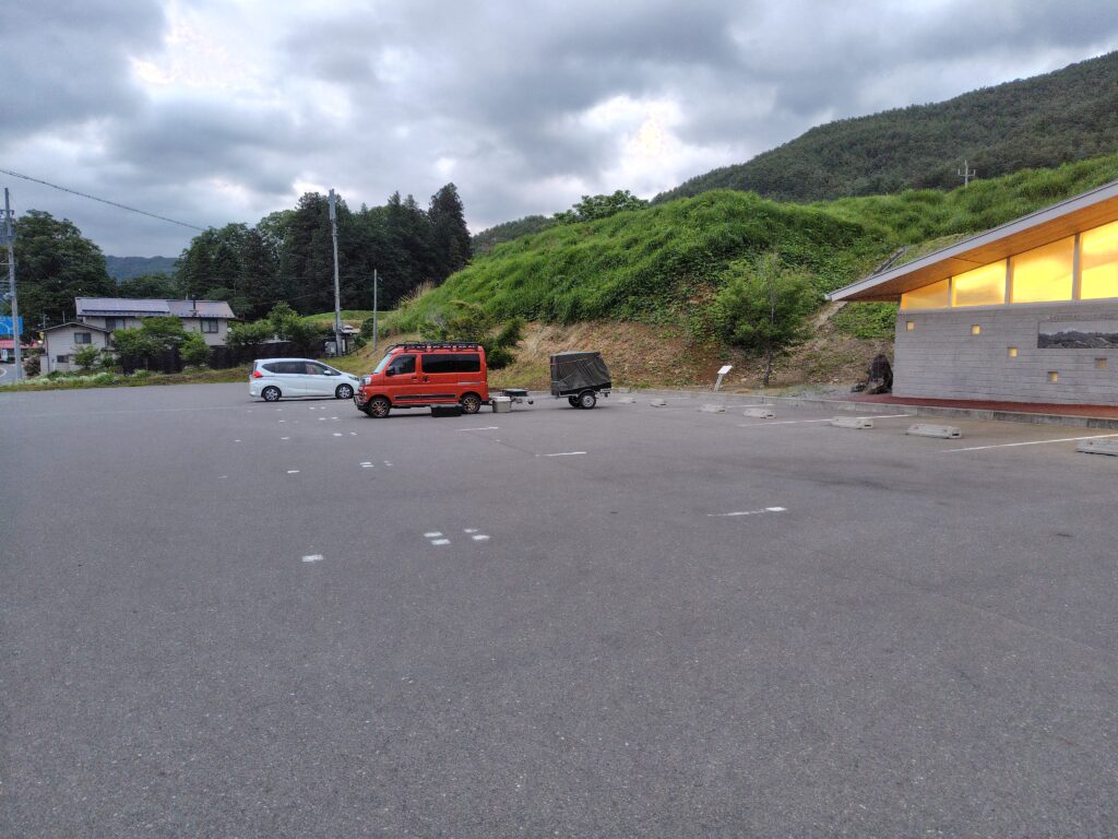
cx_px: 559
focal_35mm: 23
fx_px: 743
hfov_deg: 73.9
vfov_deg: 58.9
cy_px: 420
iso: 379
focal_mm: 5.6
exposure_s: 1/50
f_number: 1.9
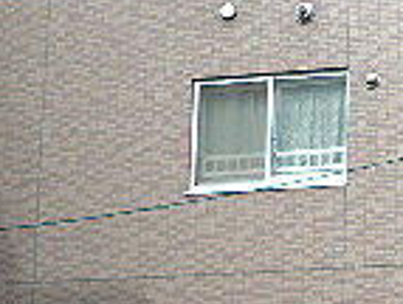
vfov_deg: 11.8
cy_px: 304
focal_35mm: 125
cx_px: 654
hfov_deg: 14.4
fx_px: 1459
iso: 100
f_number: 2.8
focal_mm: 4.6
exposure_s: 1/500
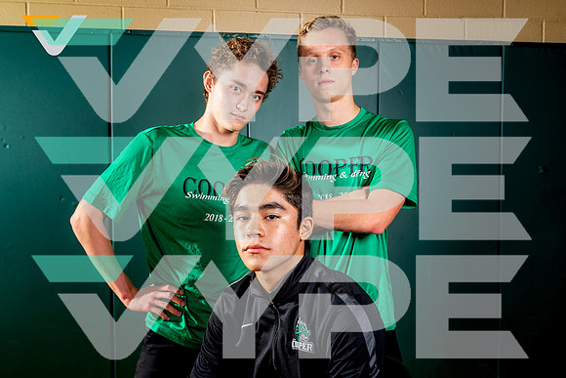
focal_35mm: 37
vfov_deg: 35.5
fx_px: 589
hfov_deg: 51.3
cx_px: 283
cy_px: 189
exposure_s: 1/125
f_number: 8
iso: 125
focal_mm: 36
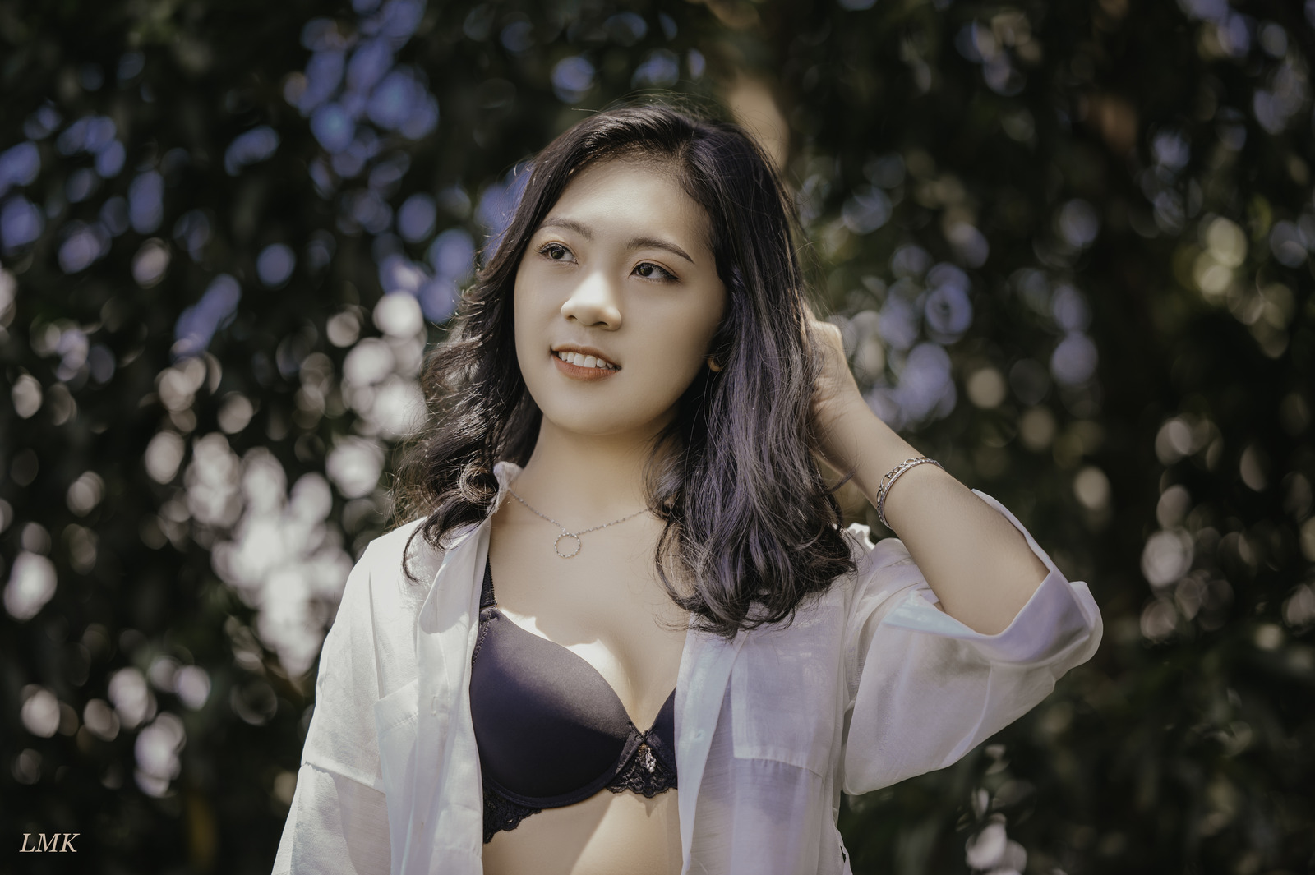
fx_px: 3103
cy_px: 438
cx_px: 658
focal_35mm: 85
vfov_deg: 16.1
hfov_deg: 23.9
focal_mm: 85
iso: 100
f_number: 2
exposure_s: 1/400
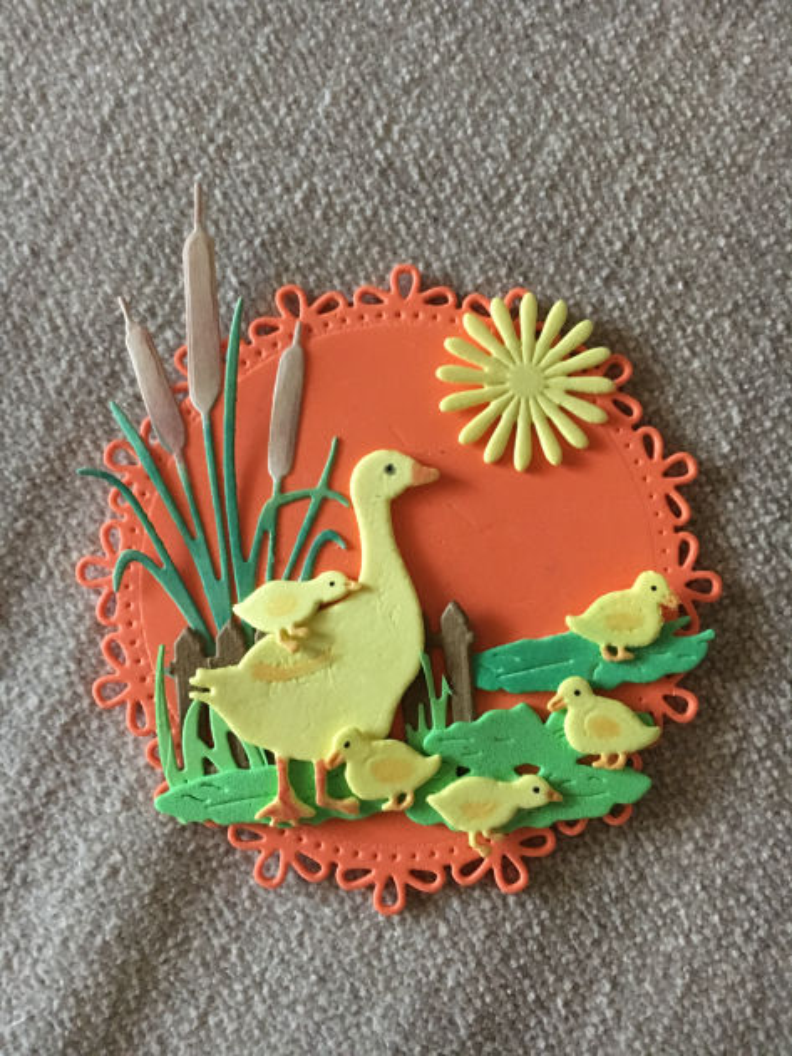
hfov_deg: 48.2
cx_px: 396
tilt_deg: -87.8
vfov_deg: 61.7
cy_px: 528
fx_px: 885
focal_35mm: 29
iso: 320
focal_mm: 4.15
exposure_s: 1/17
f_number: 2.2
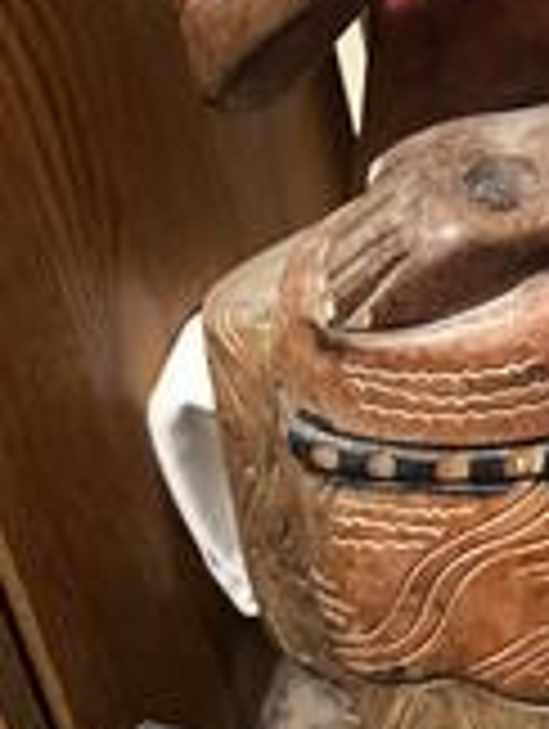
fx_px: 1624
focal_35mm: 77
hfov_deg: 18.5
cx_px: 594
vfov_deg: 24.9
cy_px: 148
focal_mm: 5.7
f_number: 1.5
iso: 500
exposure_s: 1/30
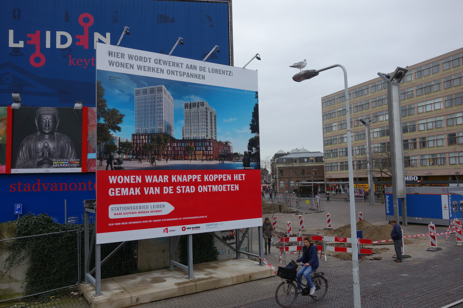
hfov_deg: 65.5
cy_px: 154
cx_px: 232
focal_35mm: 28
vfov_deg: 46.4
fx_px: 360
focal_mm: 10.4
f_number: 5
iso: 125
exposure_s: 1/100
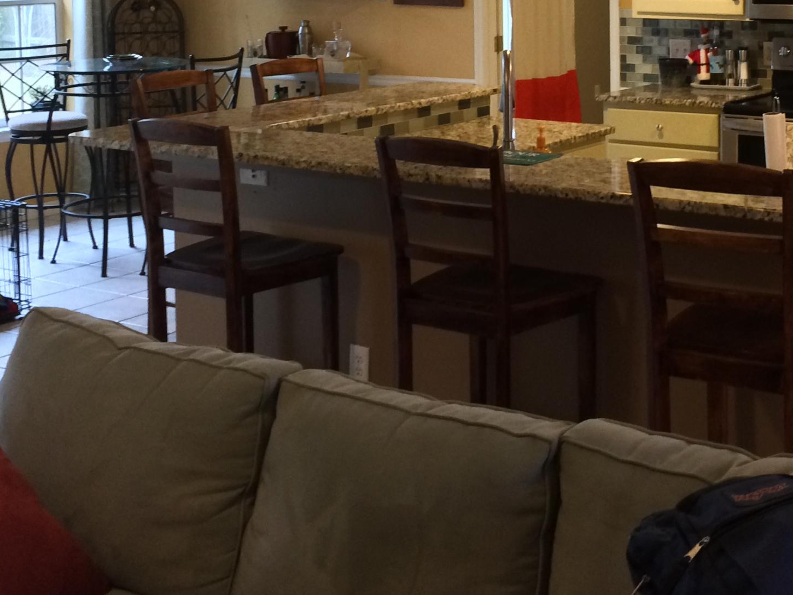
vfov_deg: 23.6
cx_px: 527
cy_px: 26
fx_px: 1375
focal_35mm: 60
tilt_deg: -3.0
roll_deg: -0.1
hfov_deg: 31.9
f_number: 2.2
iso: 250
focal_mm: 4.15
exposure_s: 1/30
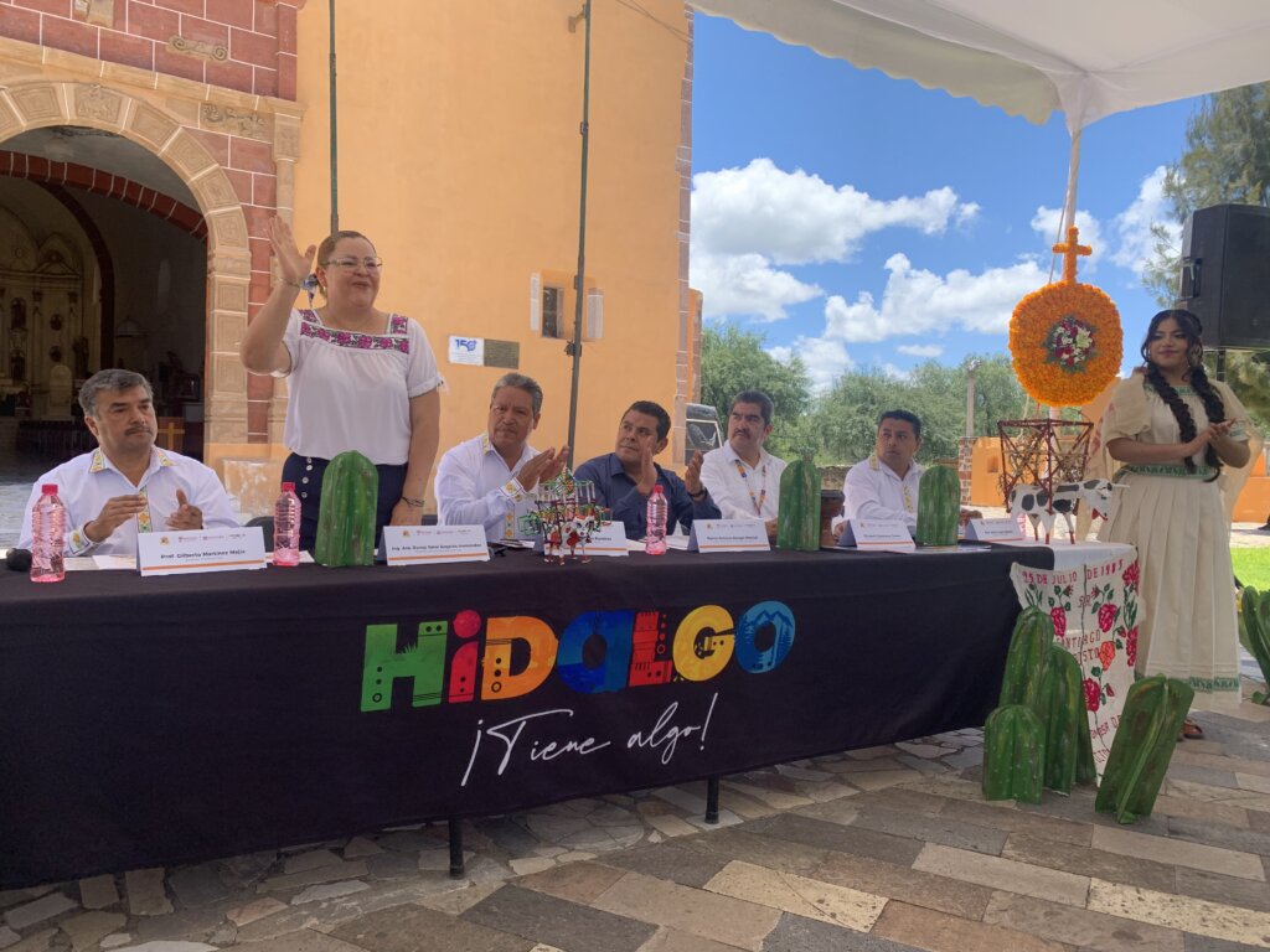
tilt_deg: -0.1
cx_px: 635
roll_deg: -0.9
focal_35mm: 26
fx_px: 954
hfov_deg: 67.3
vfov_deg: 53.1
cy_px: 476
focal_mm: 4.25
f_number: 1.8
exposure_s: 1/749
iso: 25
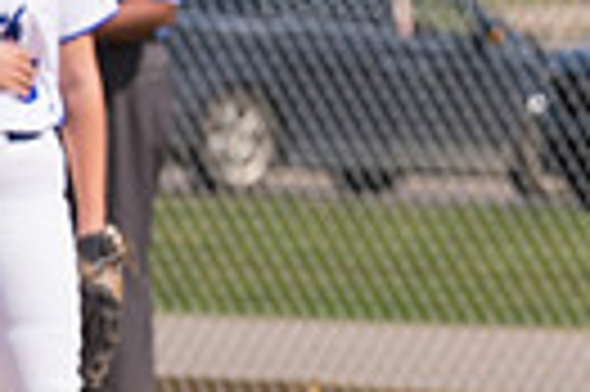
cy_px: 482
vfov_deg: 1.3
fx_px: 16827
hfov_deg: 2.0
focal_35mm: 1028
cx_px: 1036
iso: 250
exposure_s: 1/1600
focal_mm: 155
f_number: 5.6
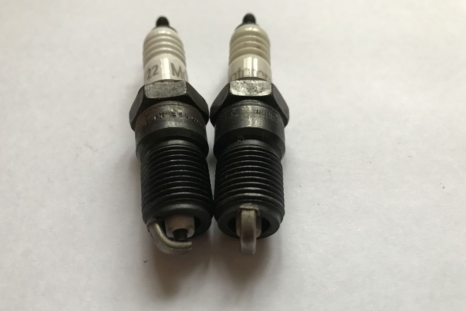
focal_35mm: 30
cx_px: 227
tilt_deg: -52.2
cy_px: 180
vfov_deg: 43.5
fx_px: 388
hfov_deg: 61.9
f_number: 1.8
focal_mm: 3.99
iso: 64
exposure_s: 1/17
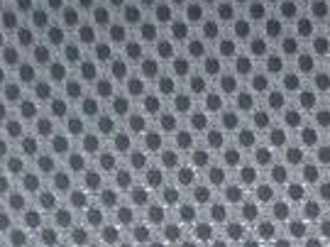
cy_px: 643
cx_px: 628
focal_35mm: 220
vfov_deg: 6.4
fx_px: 2095
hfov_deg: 8.6
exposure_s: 1/400
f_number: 3.9
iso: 200
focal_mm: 6.61
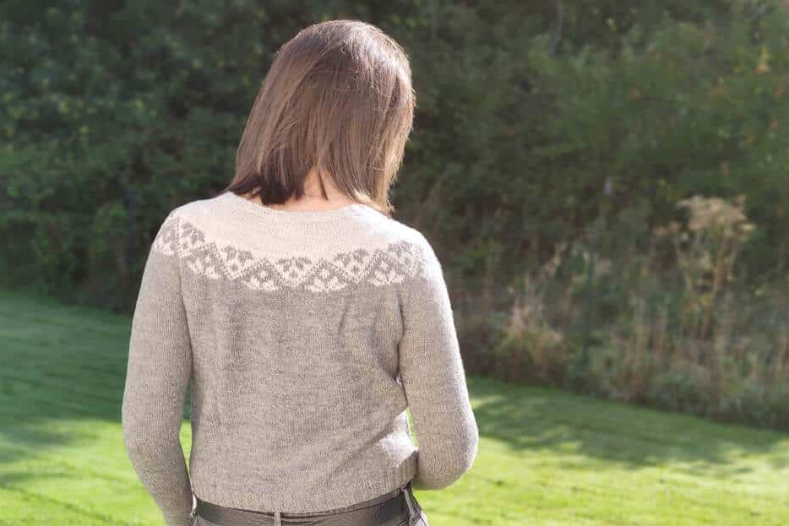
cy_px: 279
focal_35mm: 46
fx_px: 1008
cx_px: 400
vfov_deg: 29.2
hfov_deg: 42.7
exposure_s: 1/640
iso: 100
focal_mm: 8.16
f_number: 2
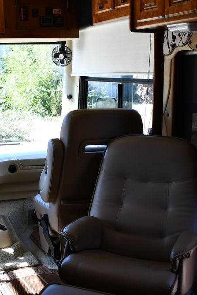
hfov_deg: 23.7
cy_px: 149
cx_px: 6
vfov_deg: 36.2
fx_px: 451
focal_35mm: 55
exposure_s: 1/250
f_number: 4.5
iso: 400
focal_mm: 18
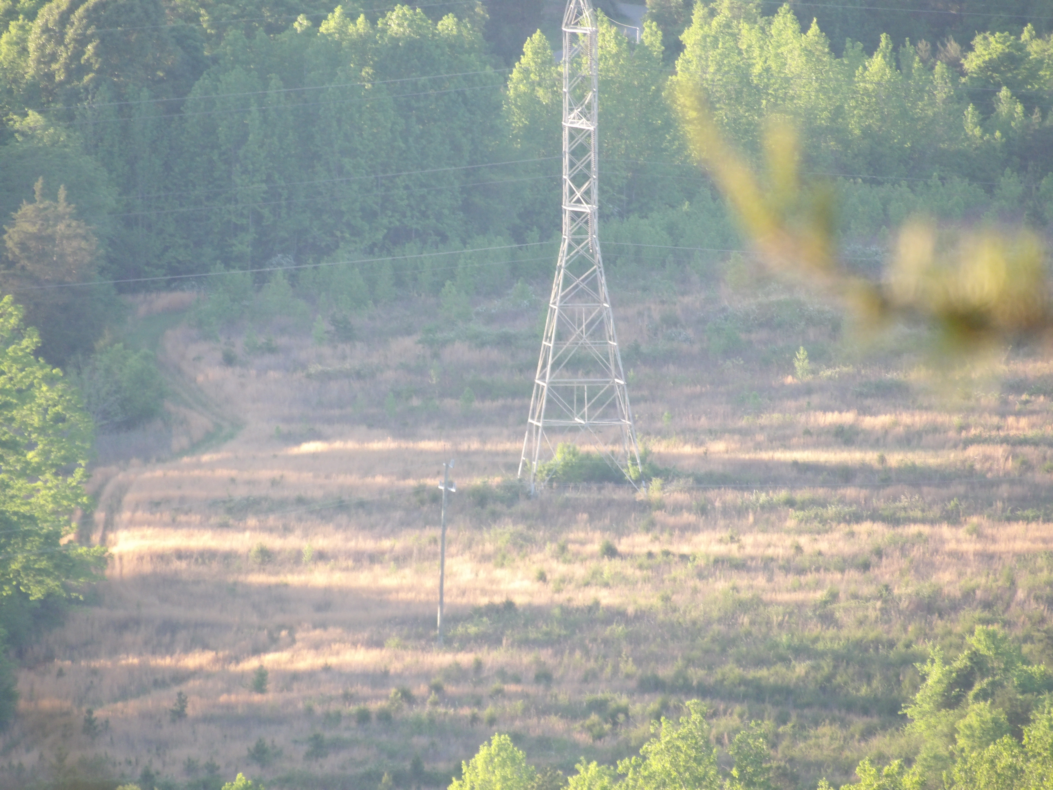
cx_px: 526
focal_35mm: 848
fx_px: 25796
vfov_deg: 1.8
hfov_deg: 2.3
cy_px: 395
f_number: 4.8
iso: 200
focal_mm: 152.1
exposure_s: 1/98
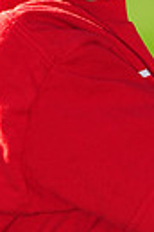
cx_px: 184
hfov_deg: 2.1
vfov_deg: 3.2
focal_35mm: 652
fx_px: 4183
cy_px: -119
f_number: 4.5
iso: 200
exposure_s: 1/800
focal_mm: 145
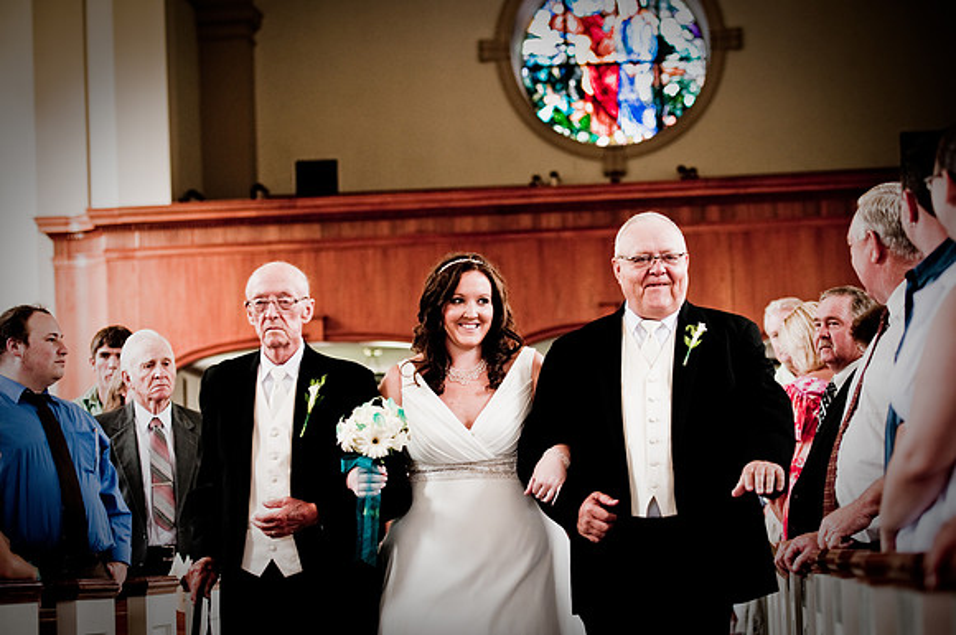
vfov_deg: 13.0
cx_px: 478
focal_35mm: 105
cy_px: 318
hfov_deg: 19.5
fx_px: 2784
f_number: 2.8
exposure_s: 1/40
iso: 200
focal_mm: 70
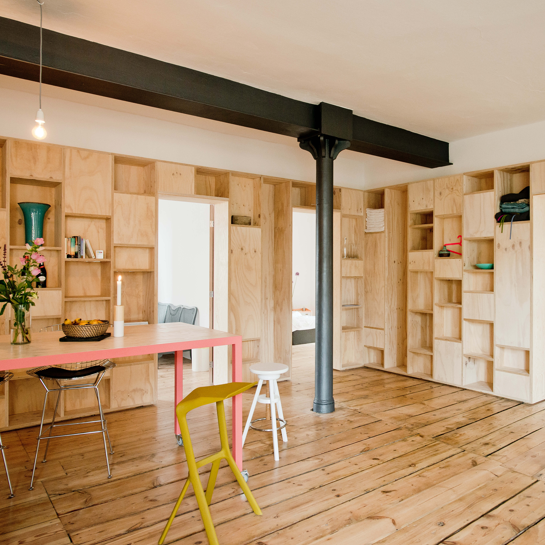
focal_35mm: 26
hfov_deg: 60.1
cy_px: 269
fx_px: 463
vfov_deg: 60.9
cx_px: 342
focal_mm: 20
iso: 1250
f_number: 4
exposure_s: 1/60
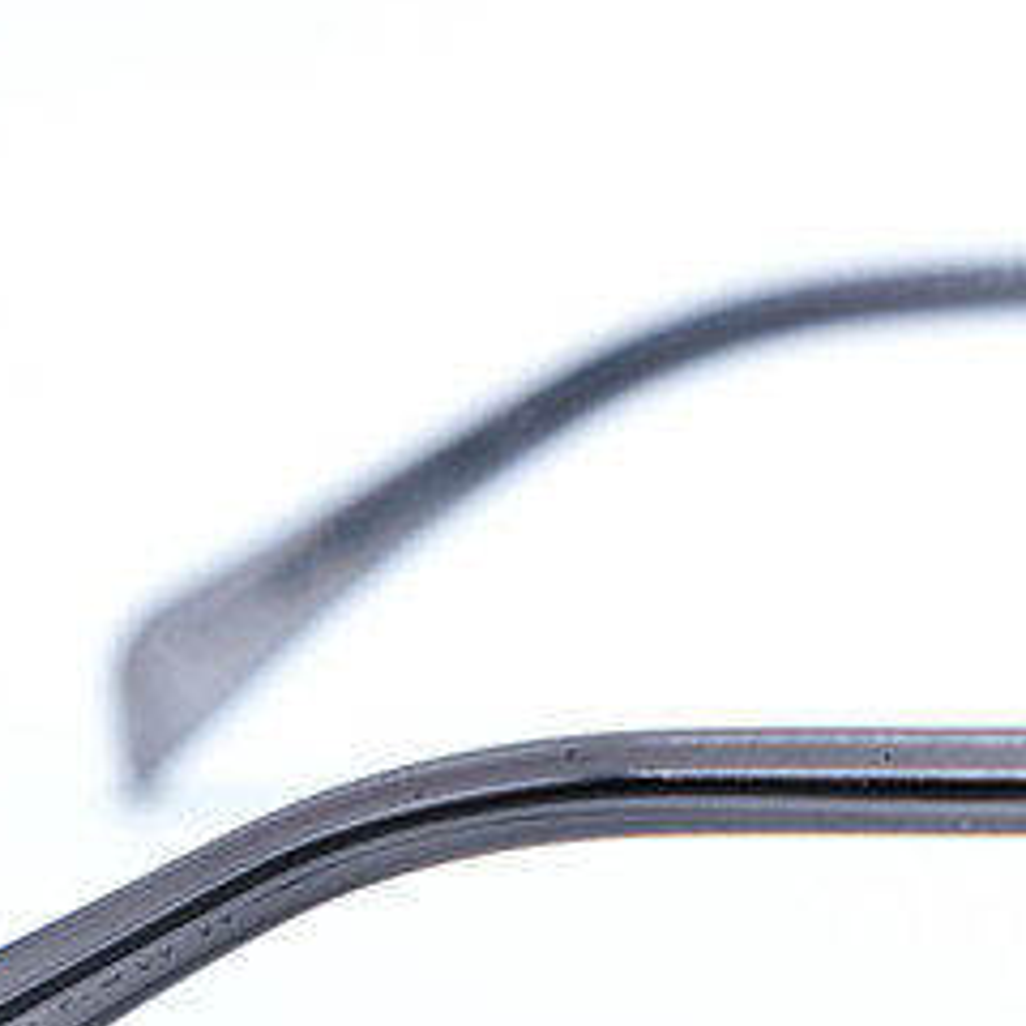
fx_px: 7612
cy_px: 624
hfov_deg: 7.6
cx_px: 1462
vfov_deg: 7.7
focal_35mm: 227
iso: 160
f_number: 5.6
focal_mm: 42.5
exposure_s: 1/160
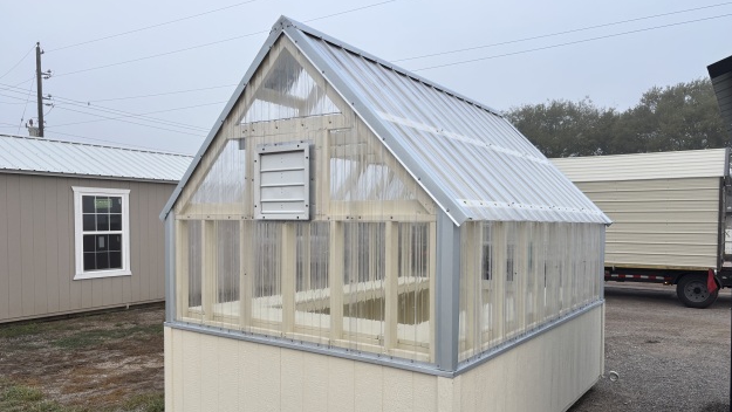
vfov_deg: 40.0
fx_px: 563
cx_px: 365
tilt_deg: +1.0
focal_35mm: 29
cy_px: 247
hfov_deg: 66.1
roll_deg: -1.2
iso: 50
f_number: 1.6
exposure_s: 1/403
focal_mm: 5.96
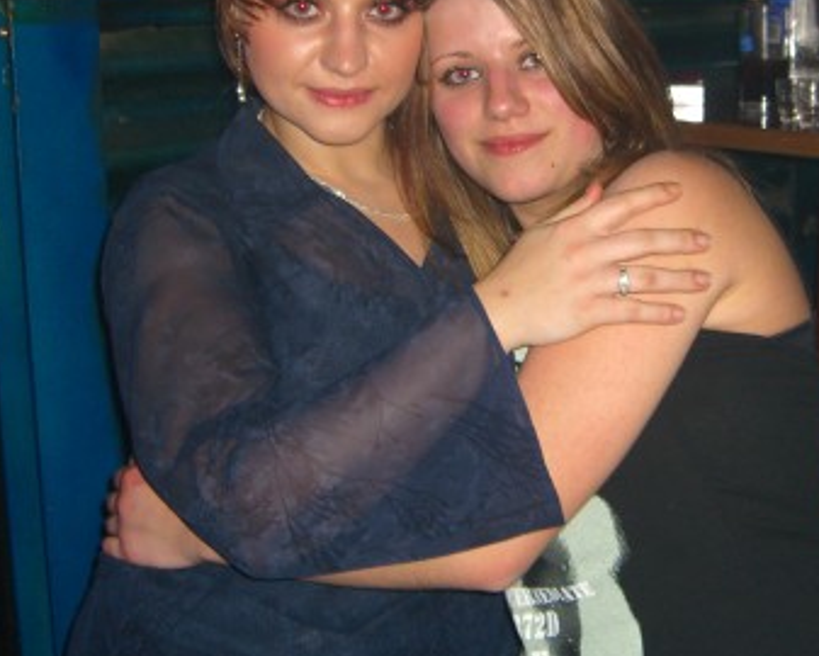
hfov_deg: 28.4
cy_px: 209
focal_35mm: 66
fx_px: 1601
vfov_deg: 23.0
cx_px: 595
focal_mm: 7.9
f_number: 2.8
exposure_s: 1/60
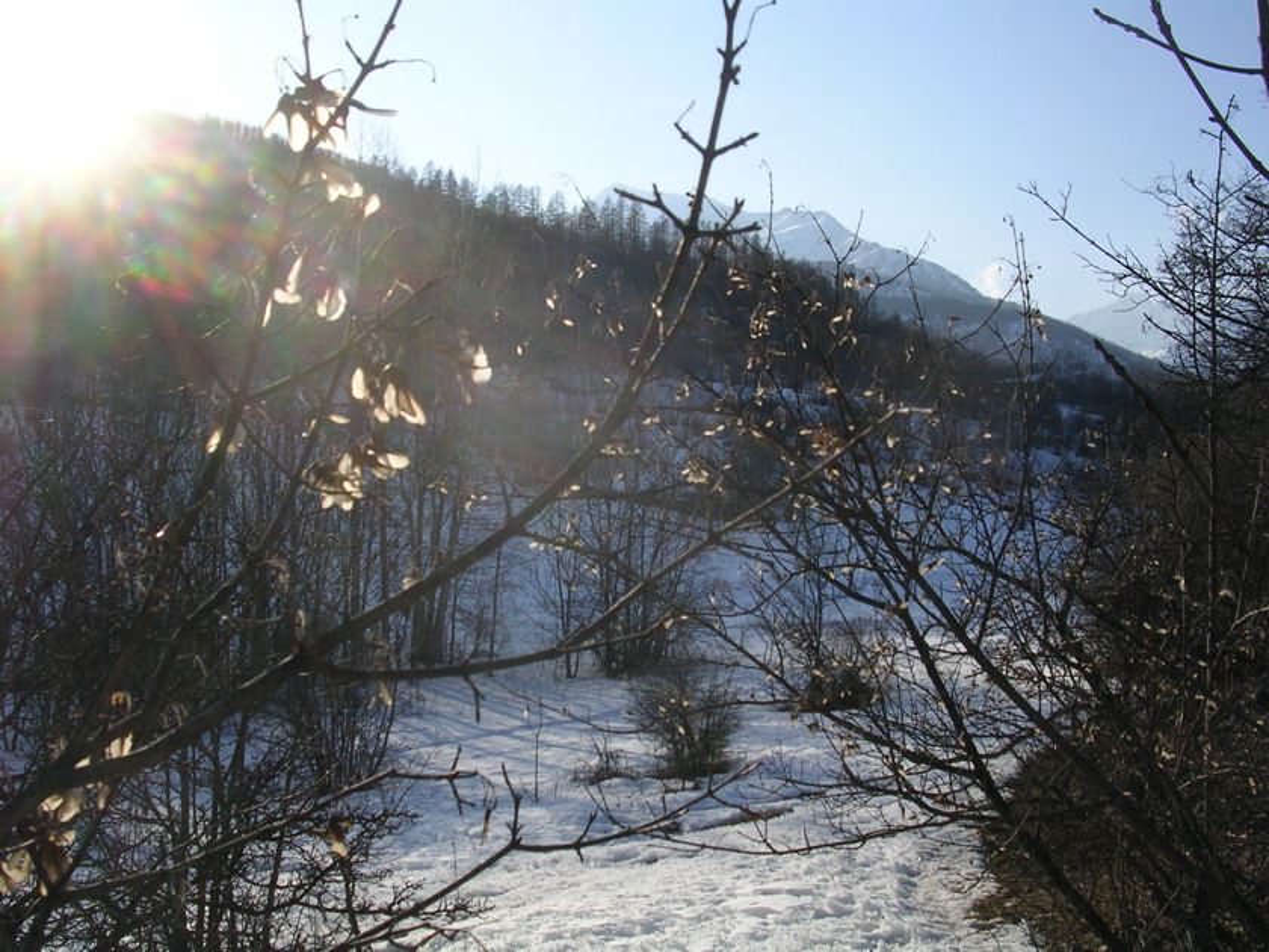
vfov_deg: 37.7
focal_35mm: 38
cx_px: 634
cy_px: 476
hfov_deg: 49.0
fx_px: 1393
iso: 50
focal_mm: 5.8
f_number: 5.6
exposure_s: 1/433
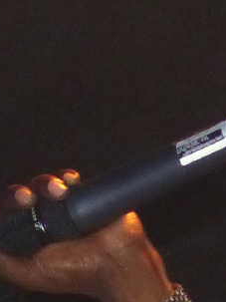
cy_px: 466
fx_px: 2561
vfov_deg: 6.6
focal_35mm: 294
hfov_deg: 5.0
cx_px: -25
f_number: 2.8
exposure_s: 1/60
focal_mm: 16
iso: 400
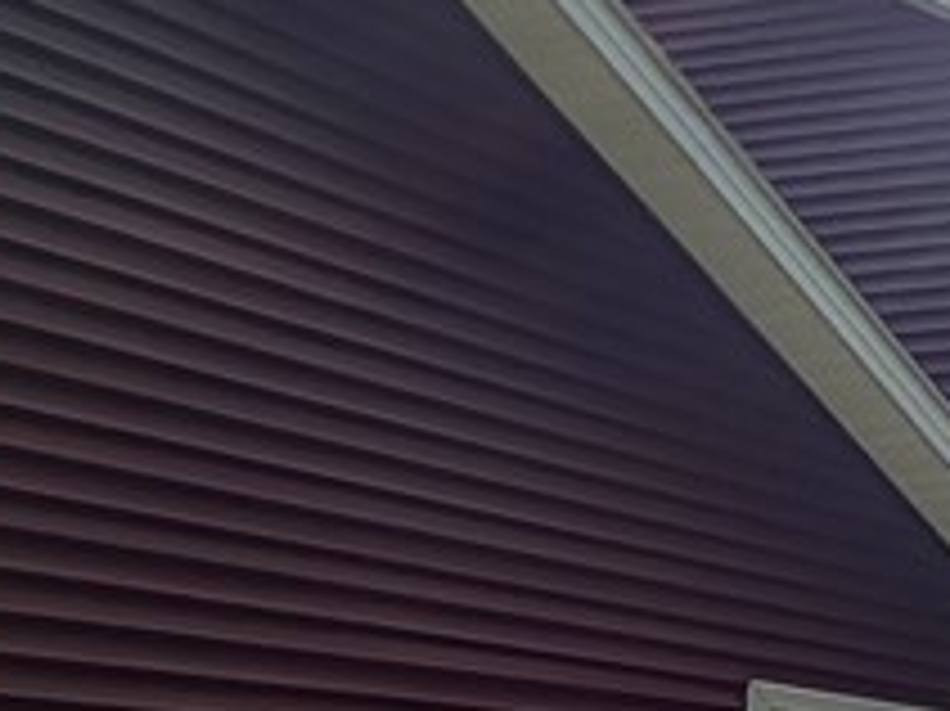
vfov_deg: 21.2
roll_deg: +0.5
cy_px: 608
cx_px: 2026
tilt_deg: +9.5
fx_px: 1865
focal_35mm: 68
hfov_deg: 17.4
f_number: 2.2
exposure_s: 1/701
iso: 40
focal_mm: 2.22
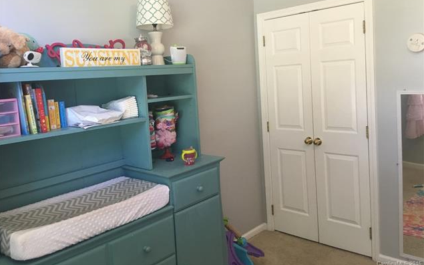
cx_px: 211
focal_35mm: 31
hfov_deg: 61.2
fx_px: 358
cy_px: 107
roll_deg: +2.9
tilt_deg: -4.1
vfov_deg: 40.4
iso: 40
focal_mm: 4.15
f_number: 2.2
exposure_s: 1/15
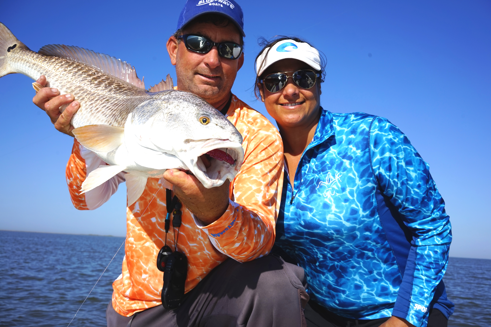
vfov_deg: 37.9
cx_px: 246
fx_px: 477
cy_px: 164
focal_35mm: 35
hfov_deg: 54.4
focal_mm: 35
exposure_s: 1/250
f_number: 11
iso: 100
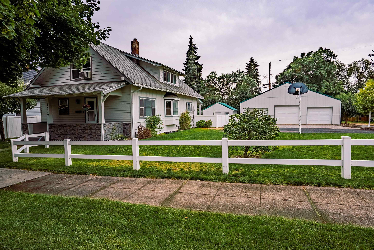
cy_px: 125
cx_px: 187
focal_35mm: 21
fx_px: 218
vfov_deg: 59.6
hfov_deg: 81.2
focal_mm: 21
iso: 400
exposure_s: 1/8000
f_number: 8
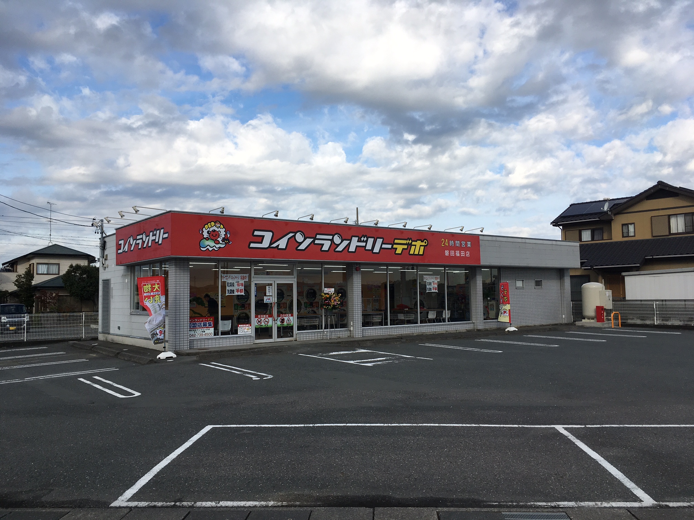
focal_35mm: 29
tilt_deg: +3.6
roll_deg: -0.1
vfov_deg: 48.2
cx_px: 347
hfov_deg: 61.7
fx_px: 581
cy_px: 260
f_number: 2.2
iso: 25
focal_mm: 4.15
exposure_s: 1/1399
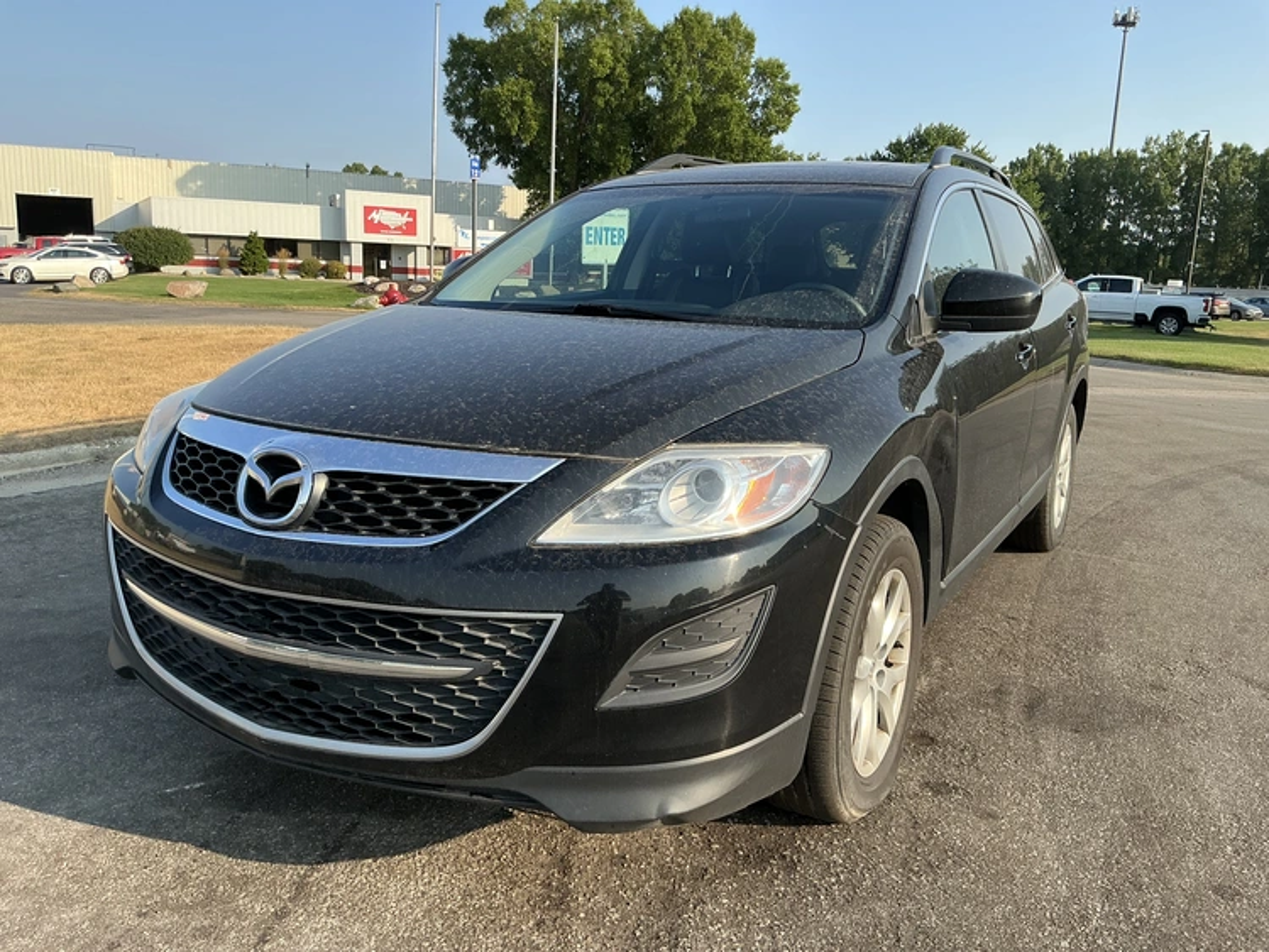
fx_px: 1027
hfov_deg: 63.4
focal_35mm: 28
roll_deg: -1.7
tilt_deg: -9.7
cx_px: 634
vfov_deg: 49.8
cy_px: 476
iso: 25
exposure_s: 1/691
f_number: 1.8
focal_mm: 3
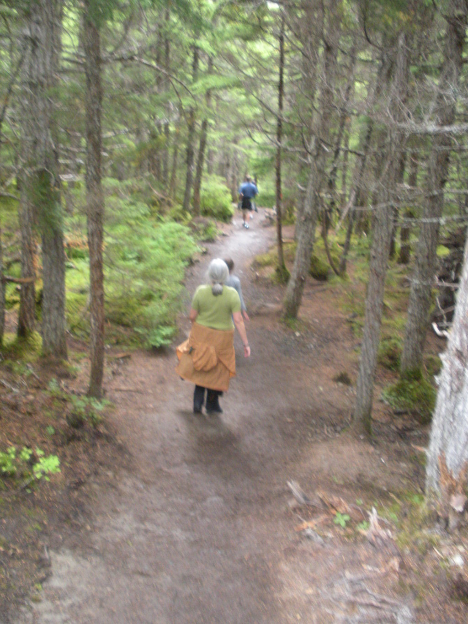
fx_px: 649
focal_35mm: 36
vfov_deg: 51.4
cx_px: 234
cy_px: 312
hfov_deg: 39.7
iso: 363
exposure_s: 1/30
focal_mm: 6.3
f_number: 3.5
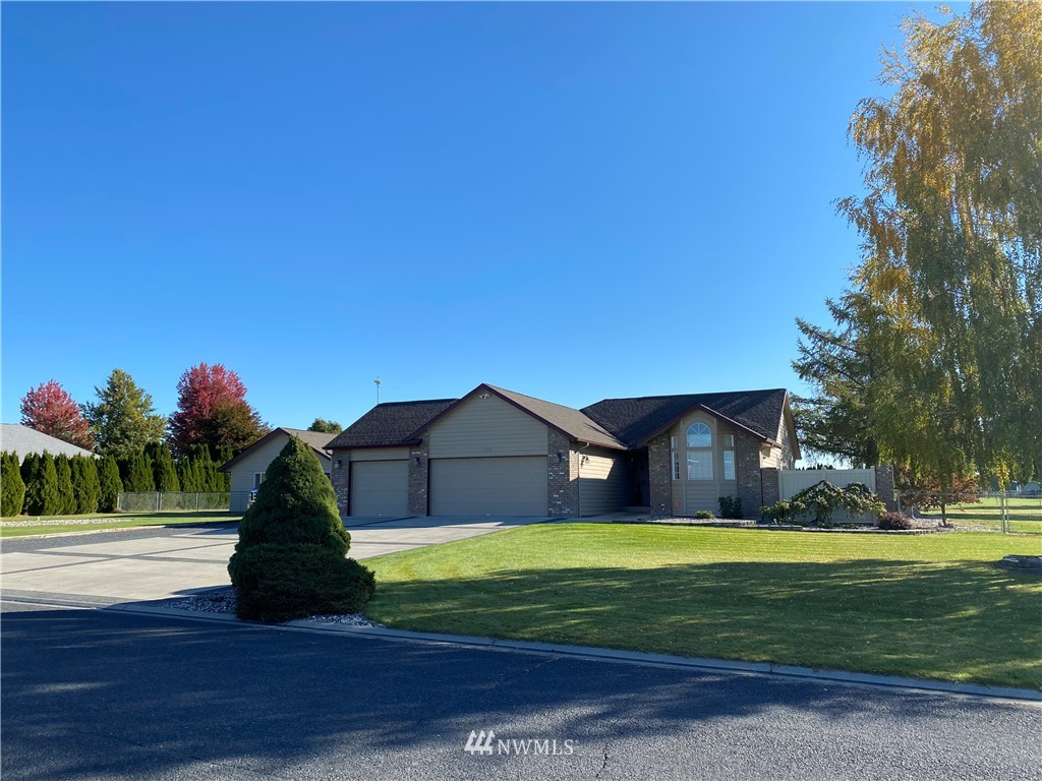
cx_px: 521
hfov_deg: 67.3
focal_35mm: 26
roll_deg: -0.6
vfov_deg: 53.1
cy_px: 390
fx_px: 783
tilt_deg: +5.9
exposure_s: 1/2358
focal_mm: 4.25
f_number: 1.8
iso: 32
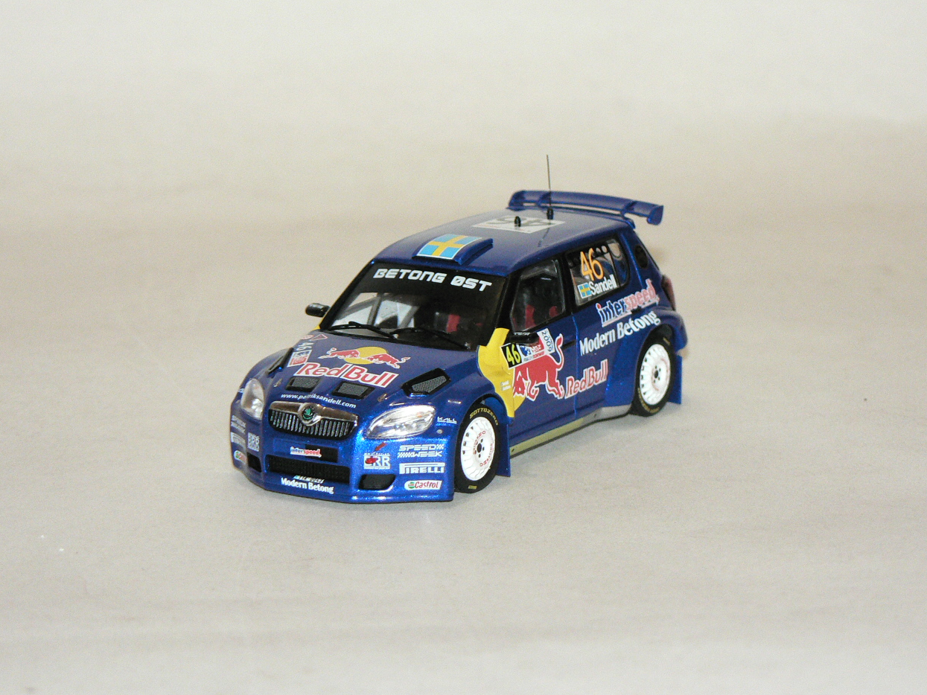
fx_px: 3964
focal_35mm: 148
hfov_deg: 13.3
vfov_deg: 10.0
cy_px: 343
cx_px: 460
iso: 400
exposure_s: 1/60
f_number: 3.3
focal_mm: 24.1
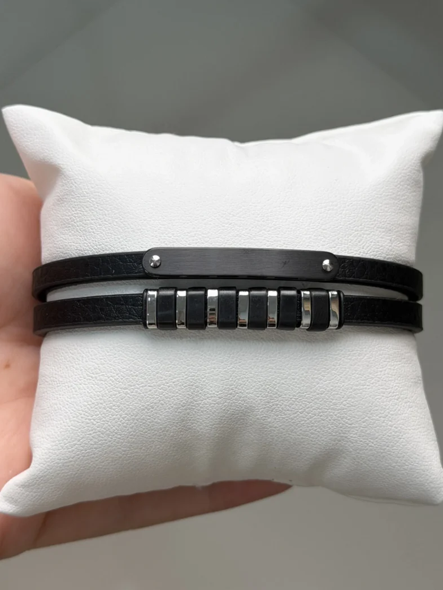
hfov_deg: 29.7
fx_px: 836
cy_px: 301
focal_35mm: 49
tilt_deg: -61.4
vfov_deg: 38.9
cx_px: 225
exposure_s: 1/493
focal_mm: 6.76
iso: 64
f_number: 1.78
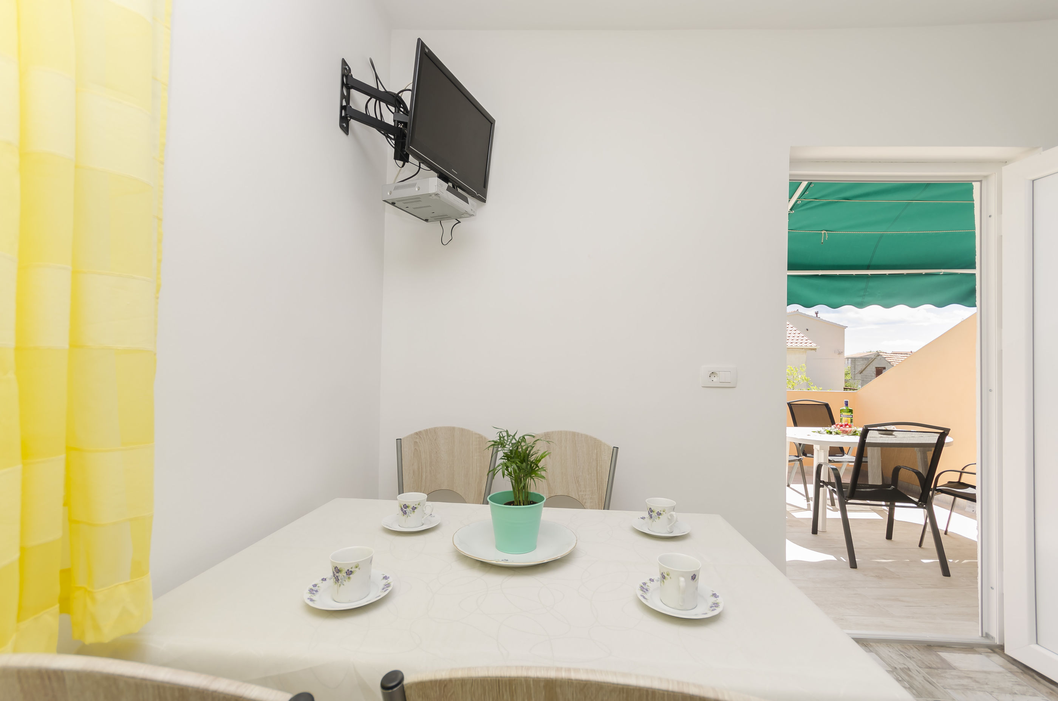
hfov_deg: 100.5
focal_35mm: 15
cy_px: 350
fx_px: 440
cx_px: 529
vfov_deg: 77.1
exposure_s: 1/100
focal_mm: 10
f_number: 6.3
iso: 100
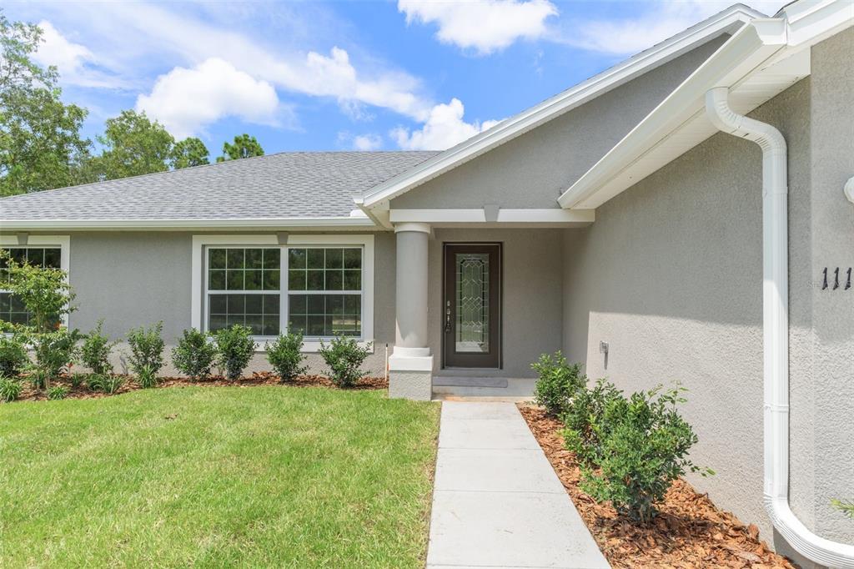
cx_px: 427
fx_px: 498
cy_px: 284
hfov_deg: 81.2
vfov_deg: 59.5
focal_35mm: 21
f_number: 8
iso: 320
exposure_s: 1/400
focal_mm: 14
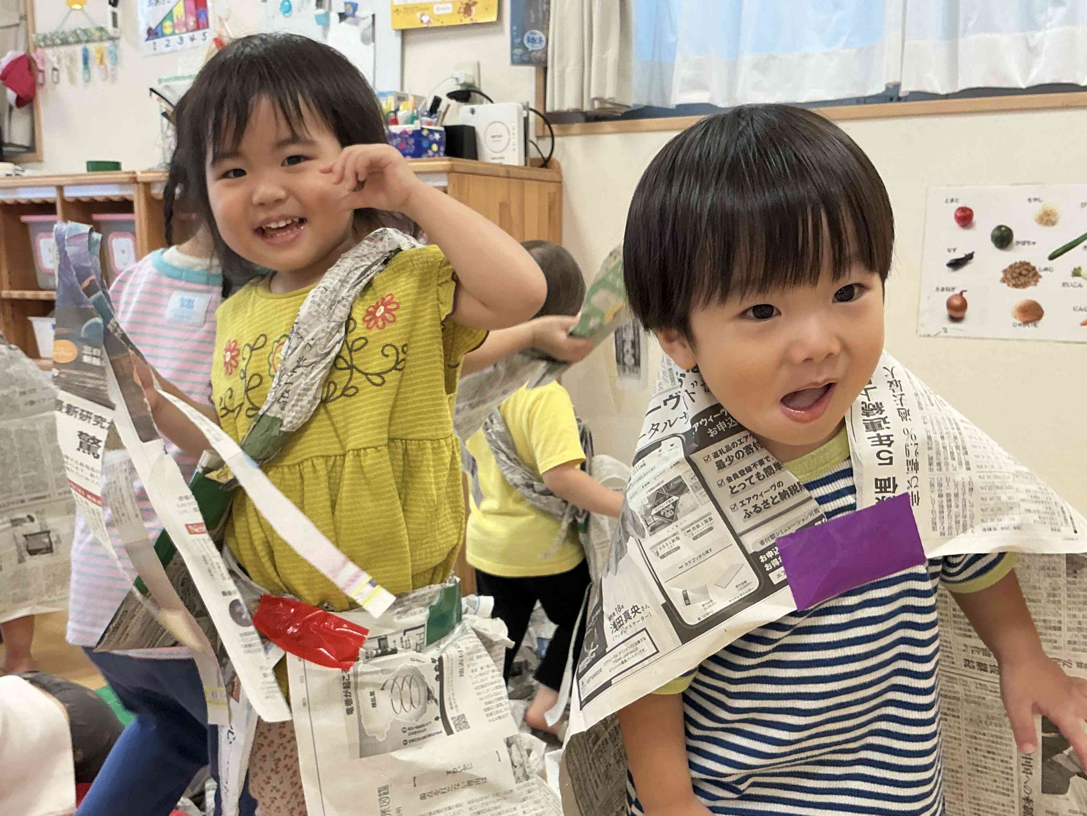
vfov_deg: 48.2
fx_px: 911
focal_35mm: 29
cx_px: 544
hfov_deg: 61.6
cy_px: 408
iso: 50
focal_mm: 3
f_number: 1.8
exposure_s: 1/60
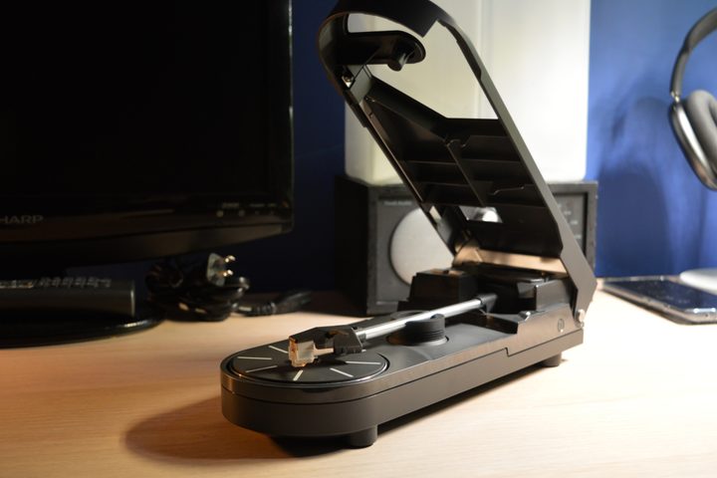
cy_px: 239
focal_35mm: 38
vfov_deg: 35.5
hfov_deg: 51.3
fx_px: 747
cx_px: 358
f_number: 4
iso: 400
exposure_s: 1/25
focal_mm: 25
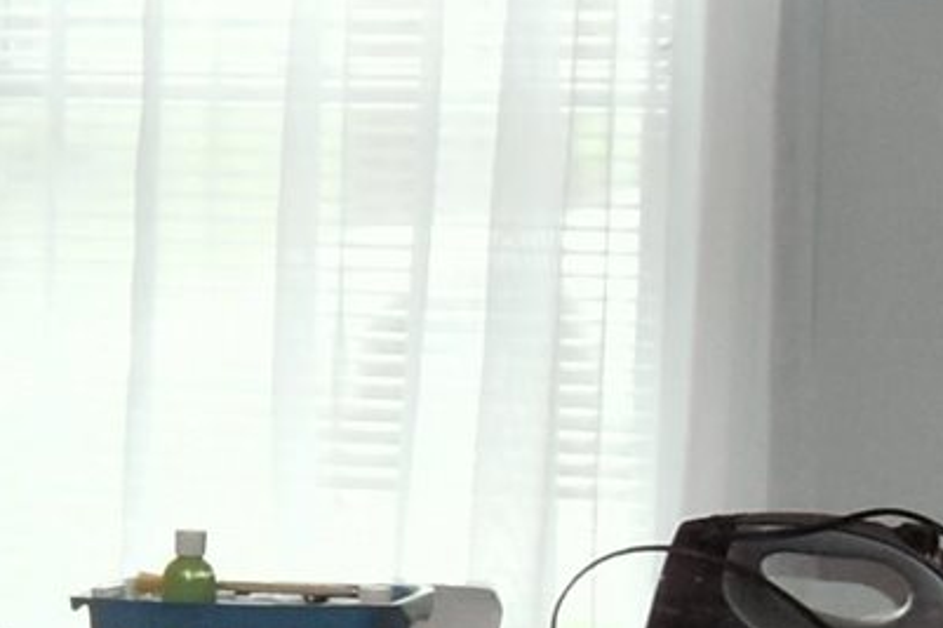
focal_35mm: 230
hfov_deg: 7.6
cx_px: -2037
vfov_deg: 6.0
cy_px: 547
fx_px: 6022
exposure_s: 1/100
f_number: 5
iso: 800
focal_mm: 20
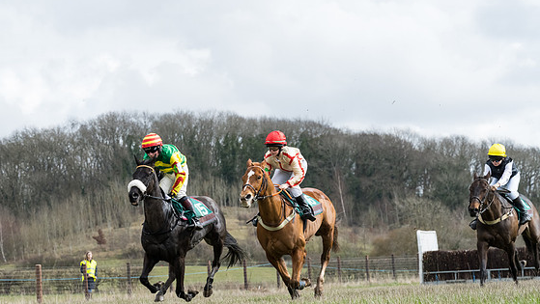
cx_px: 152
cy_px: 189
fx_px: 2951
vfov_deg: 5.9
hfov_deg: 10.4
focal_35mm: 206
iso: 1000
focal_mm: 135
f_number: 8
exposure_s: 1/1000
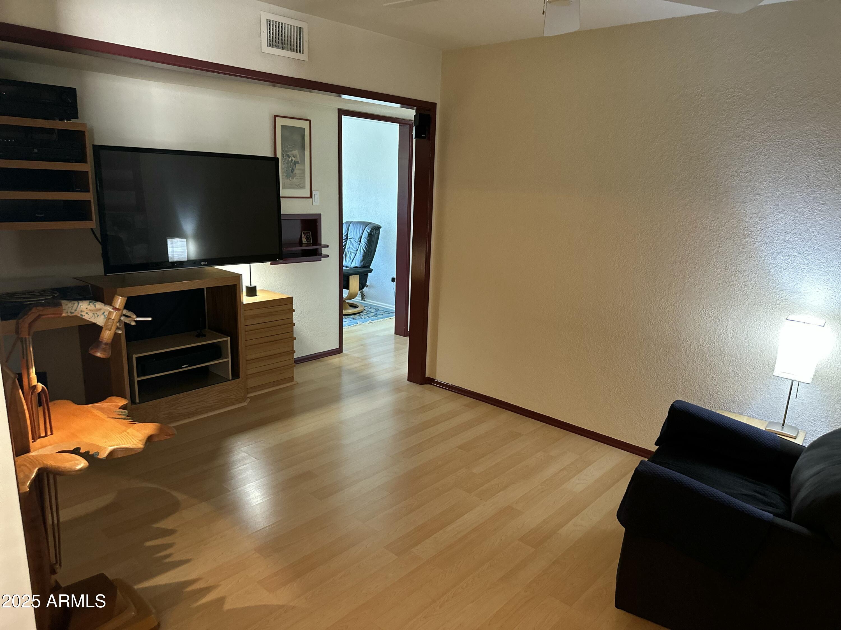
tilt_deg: -13.1
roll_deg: -2.1
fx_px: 583
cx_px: 420
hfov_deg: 71.6
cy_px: 315
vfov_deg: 56.8
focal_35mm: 24
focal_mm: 6.86
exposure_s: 1/60
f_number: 1.78
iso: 500
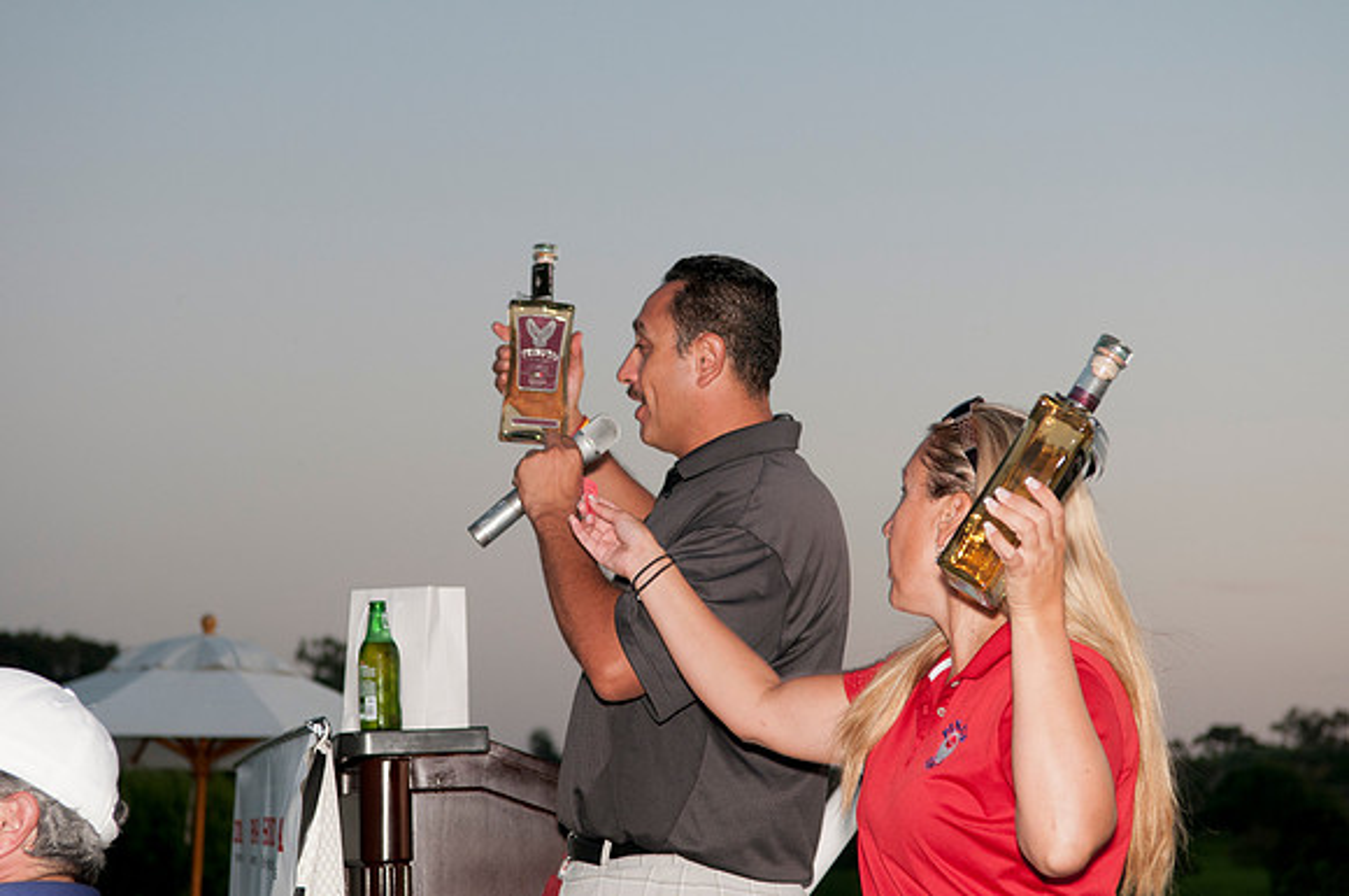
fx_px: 3087
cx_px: 674
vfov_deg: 16.5
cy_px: 448
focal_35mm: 82
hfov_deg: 24.6
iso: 450
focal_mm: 55
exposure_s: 1/60
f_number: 5
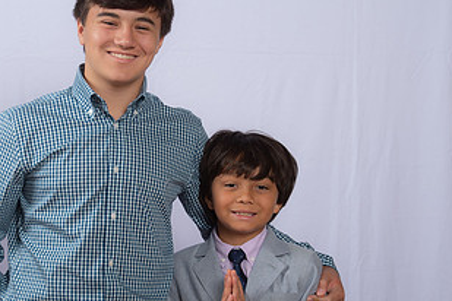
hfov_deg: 22.6
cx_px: 192
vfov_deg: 15.2
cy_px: 174
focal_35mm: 90
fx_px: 1130
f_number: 8
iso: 250
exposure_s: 1/160
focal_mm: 48
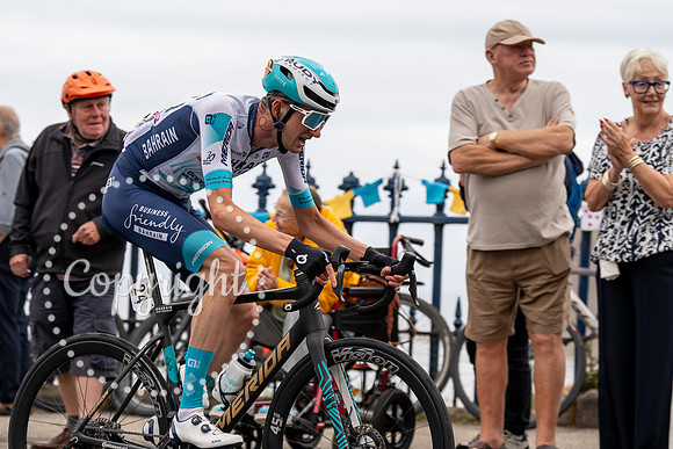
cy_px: 160
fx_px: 2309
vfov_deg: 11.1
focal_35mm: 123
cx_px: 258
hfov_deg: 16.6
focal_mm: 96
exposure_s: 1/1000
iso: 320
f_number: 3.5
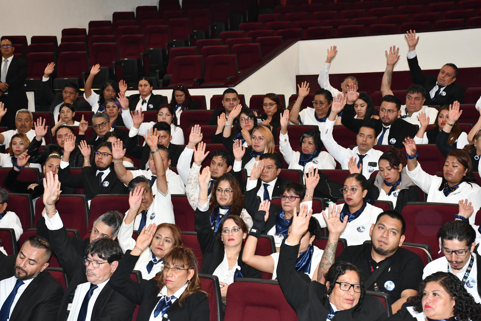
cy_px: 160
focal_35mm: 72
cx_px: 240
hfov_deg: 28.1
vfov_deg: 18.9
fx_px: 962
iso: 2000
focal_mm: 48
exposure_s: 1/40
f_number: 6.3
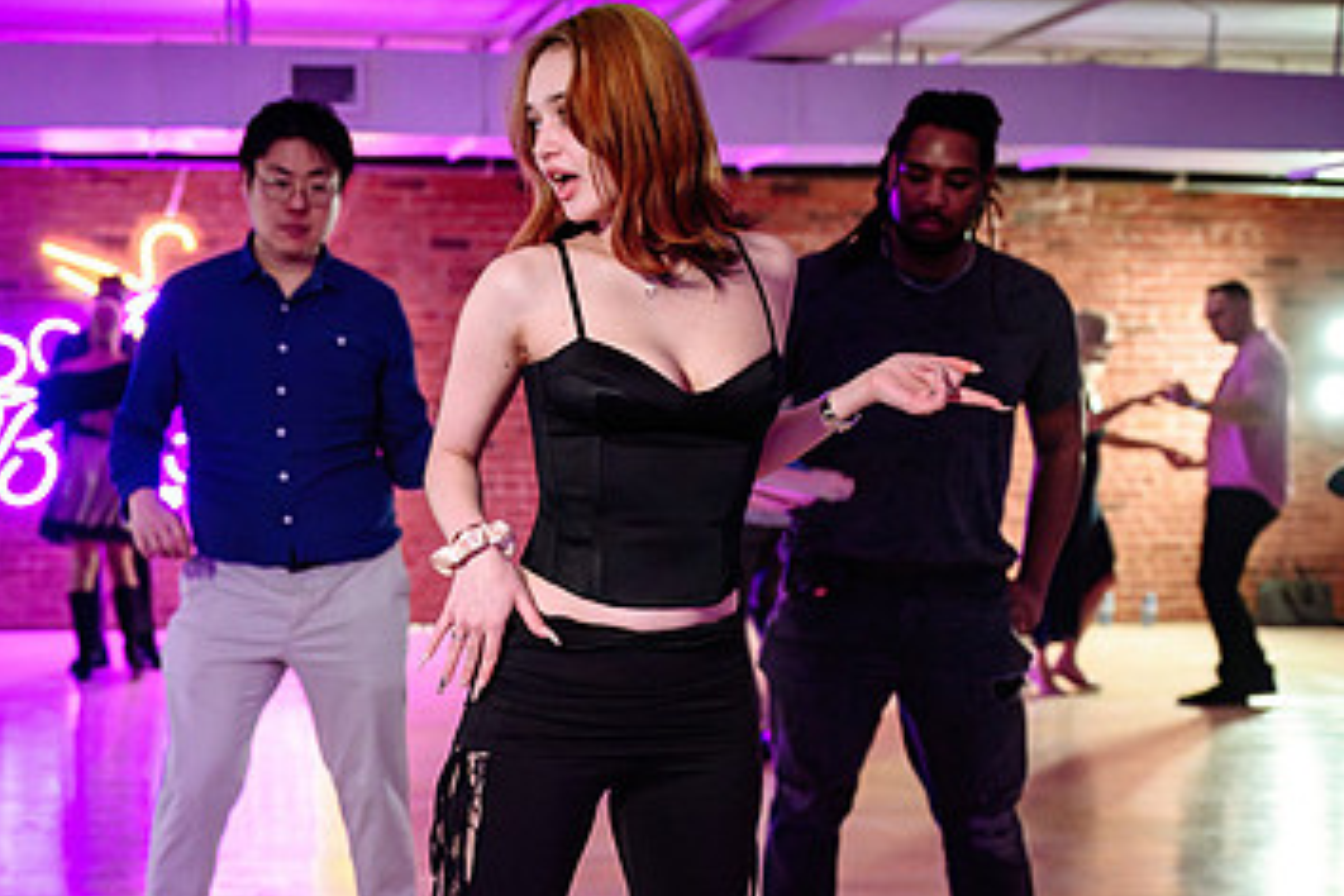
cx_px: 351
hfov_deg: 38.7
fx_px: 1867
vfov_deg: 26.6
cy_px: 678
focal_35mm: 50
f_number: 2
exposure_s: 1/200
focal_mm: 28
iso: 2000
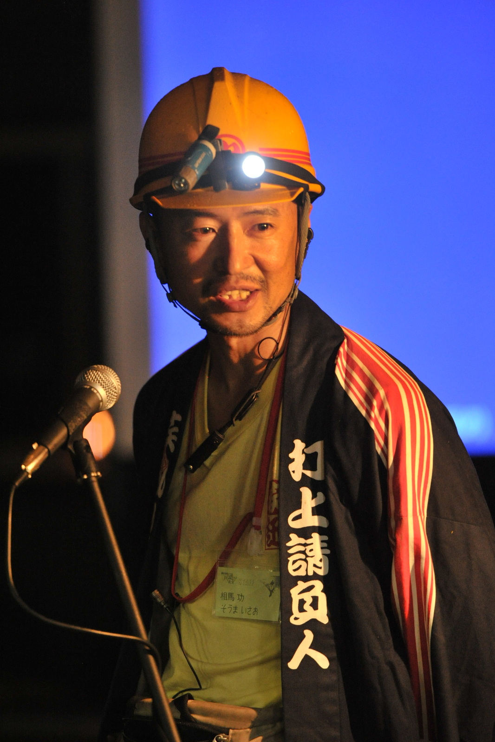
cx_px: 248
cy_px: 371
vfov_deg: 7.4
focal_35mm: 280
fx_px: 5777
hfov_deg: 4.9
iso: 6400
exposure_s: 1/60
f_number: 4
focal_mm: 280
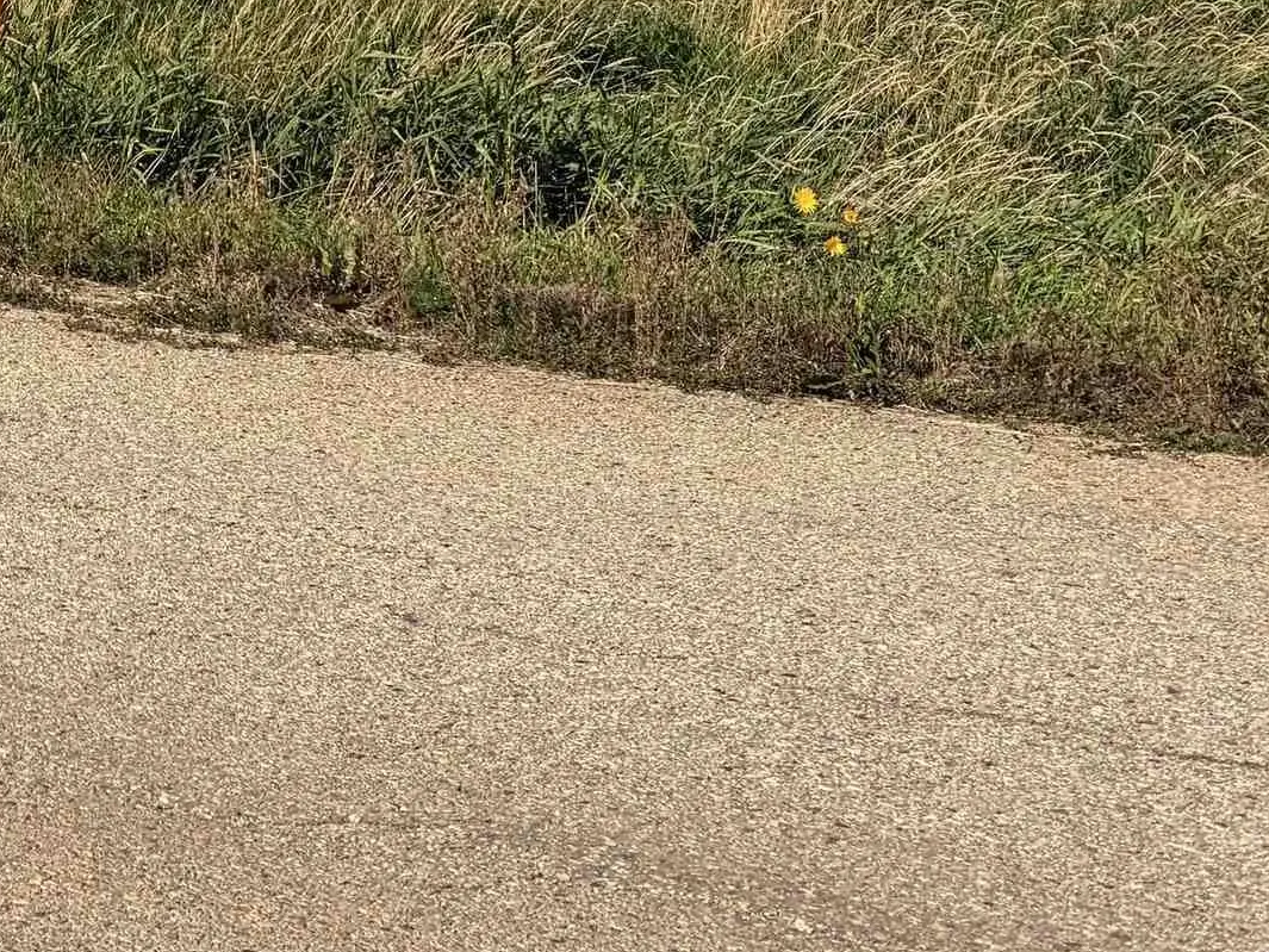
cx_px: -188
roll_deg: +0.0
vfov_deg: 19.0
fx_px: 2750
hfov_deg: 24.0
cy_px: -50
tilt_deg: -8.2
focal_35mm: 75
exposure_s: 1/7813
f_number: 1.6
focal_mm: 5.96
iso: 64
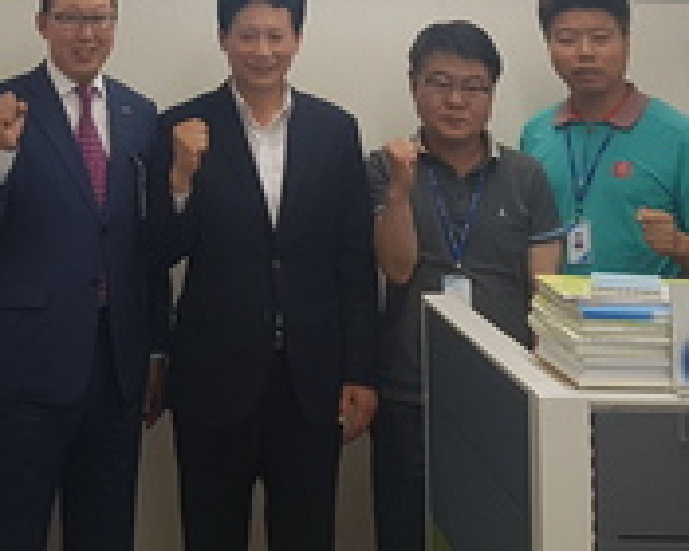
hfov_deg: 26.3
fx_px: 1448
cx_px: 134
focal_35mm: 71
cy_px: -142
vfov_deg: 20.0
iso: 50
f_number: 1.7
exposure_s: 1/120
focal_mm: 4.2
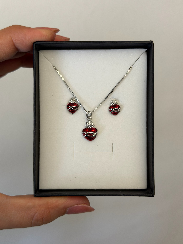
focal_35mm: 48
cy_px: 122
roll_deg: +0.2
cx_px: 92
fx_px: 338
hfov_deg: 30.3
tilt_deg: -42.7
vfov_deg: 39.7
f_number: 1.78
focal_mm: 6.76
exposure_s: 1/60
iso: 64
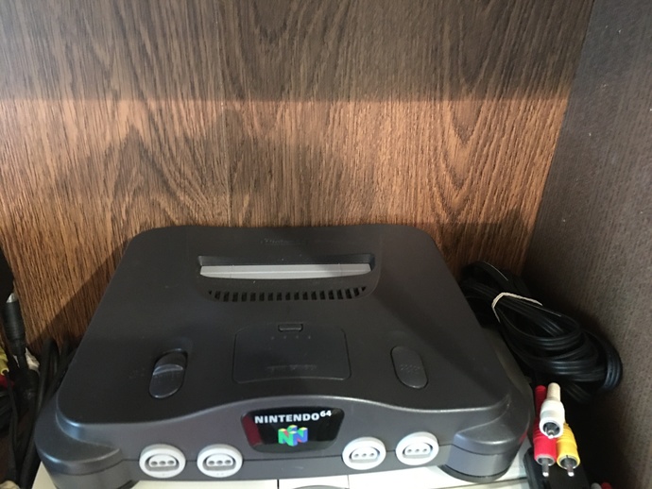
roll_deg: -3.6
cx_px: 326
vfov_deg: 48.3
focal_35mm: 29
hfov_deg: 61.6
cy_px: 244
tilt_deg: -31.3
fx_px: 546
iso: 160
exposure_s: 1/4
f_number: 2.2
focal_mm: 4.15
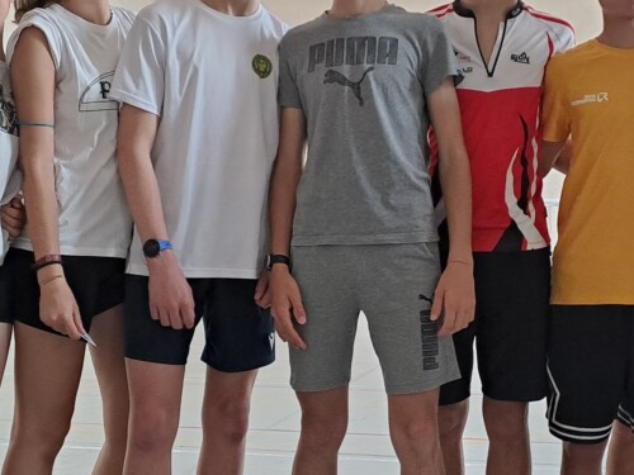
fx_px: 1099
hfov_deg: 32.1
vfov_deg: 24.4
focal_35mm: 60
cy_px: 194
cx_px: 355
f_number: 1.8
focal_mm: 4.65
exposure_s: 1/50
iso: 200
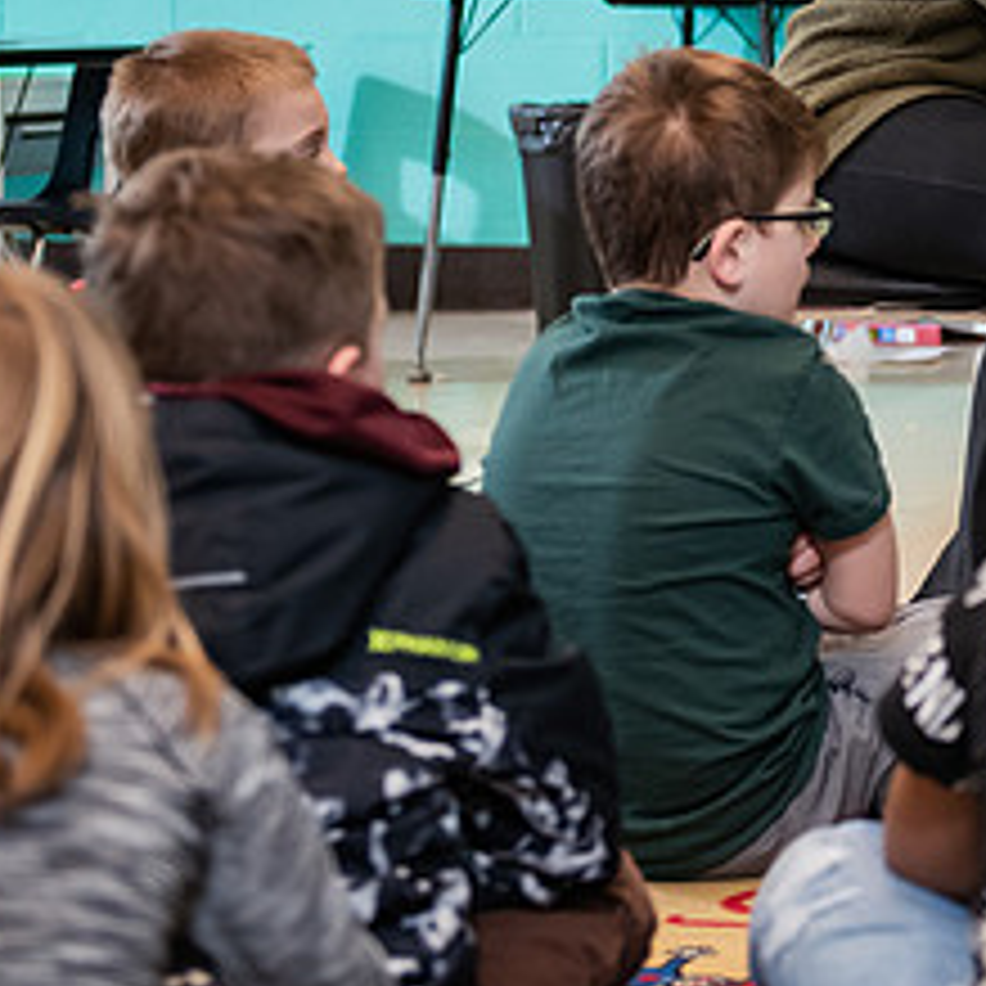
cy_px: 137
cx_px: 1094
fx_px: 3996
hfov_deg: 13.8
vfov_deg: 14.0
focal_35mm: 124
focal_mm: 55
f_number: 3.2
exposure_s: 1/200
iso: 1250
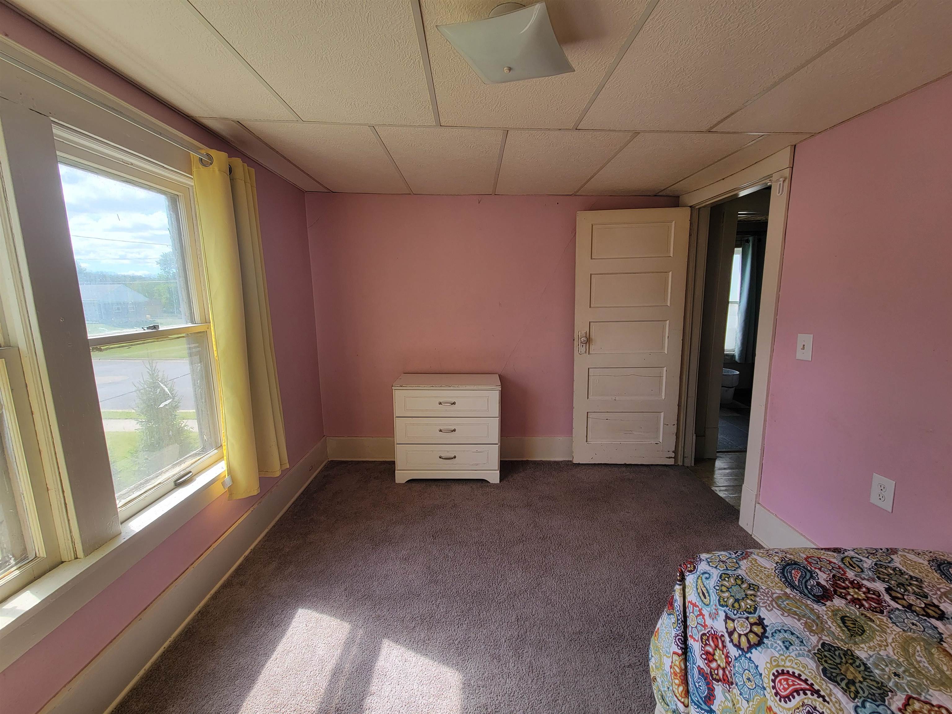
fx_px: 358
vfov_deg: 89.9
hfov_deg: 106.2
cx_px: 476
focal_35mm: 13
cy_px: 357
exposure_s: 1/200
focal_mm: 2.2
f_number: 2.2
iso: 50
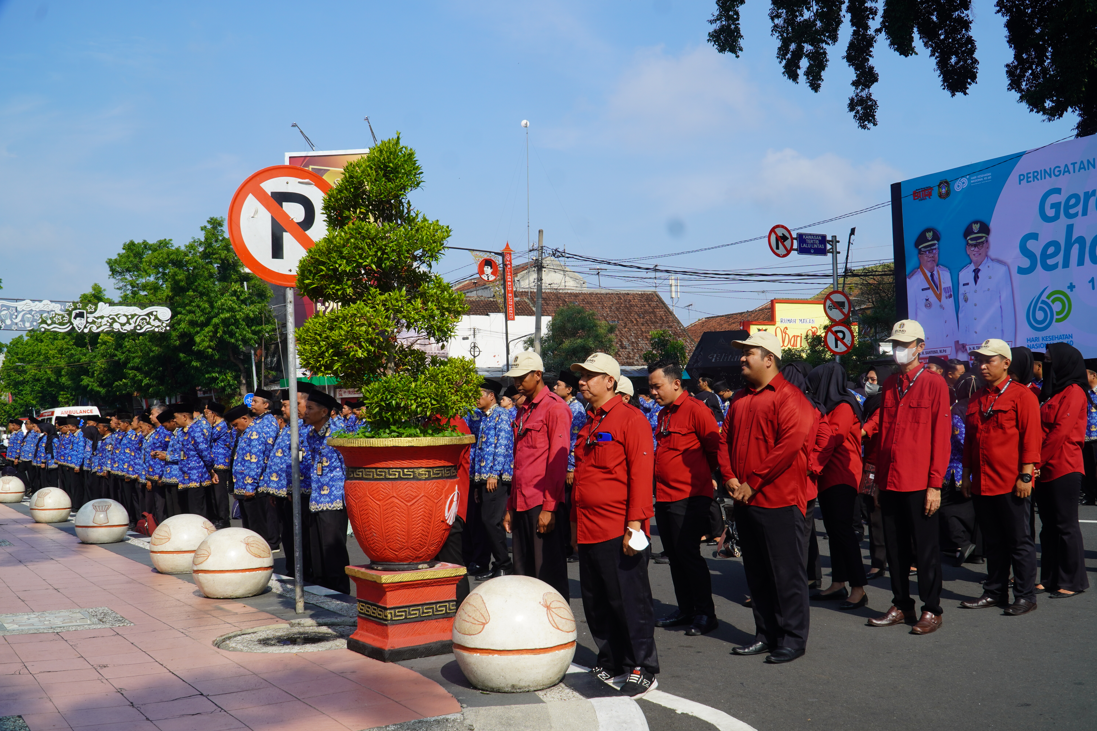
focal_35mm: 33
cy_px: 366
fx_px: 1006
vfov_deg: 40.0
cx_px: 548
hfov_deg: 57.2
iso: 100
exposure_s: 1/160
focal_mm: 22
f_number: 10
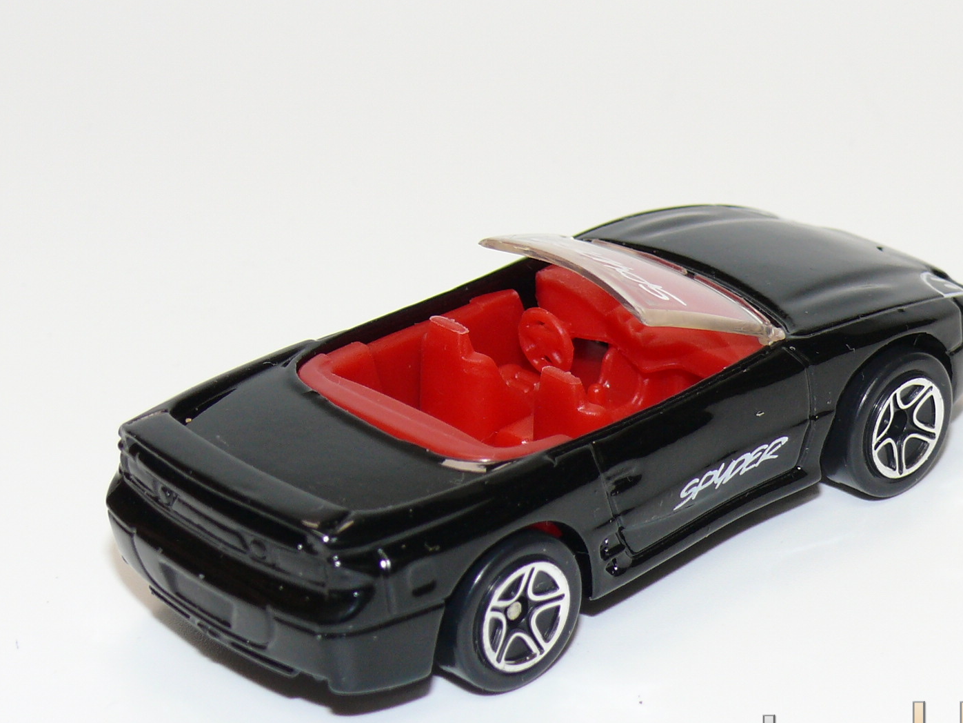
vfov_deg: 11.8
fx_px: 3506
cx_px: 538
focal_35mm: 126
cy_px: 393
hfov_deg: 15.6
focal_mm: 14
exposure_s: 1/30
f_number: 4
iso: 100
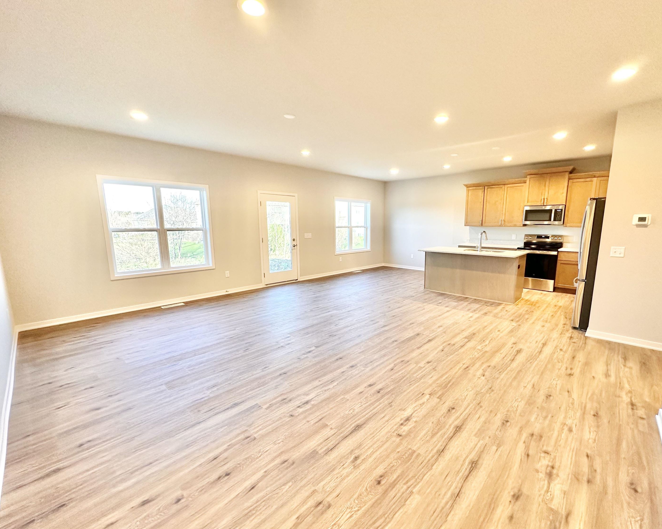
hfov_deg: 96.6
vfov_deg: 84.0
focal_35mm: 15
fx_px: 294
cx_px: 358
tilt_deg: -9.1
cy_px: 271
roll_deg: +0.3
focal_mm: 2.22
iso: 200
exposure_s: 1/120
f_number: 2.2
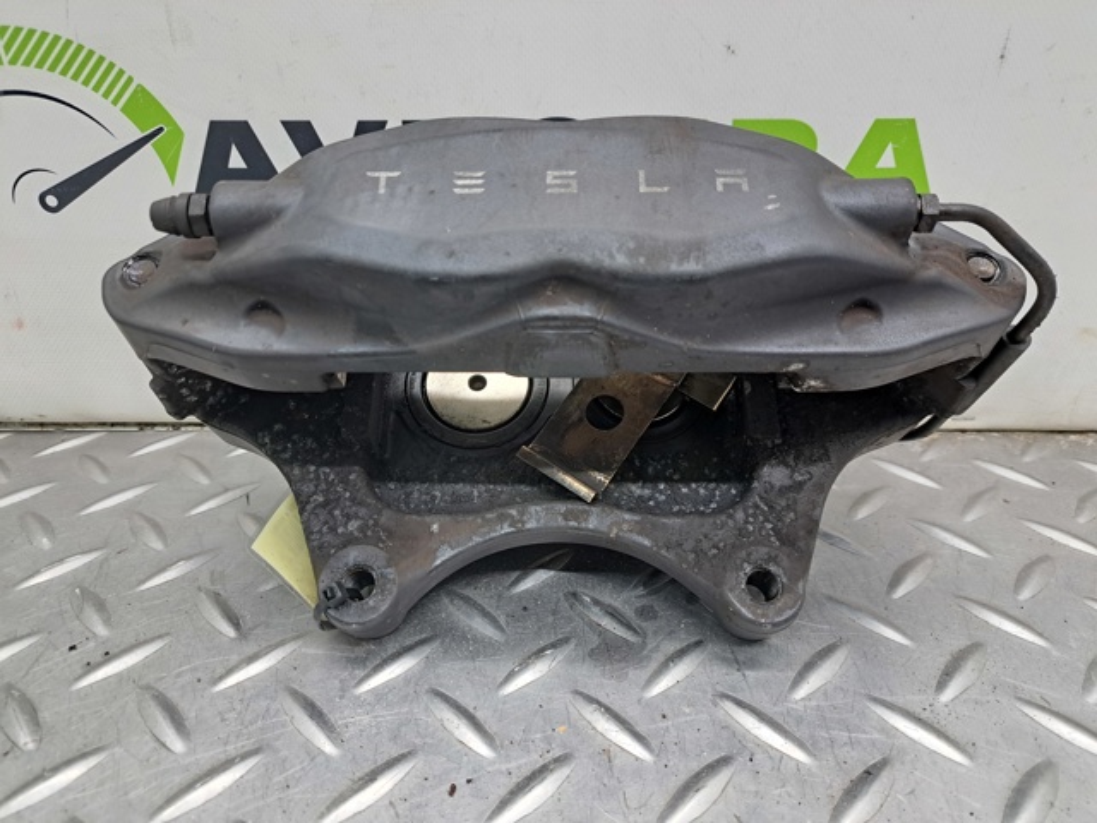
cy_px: 412
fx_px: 761
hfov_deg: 71.6
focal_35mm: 24
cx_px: 548
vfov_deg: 56.8
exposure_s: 1/50
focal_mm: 5.23
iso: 160
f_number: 1.8
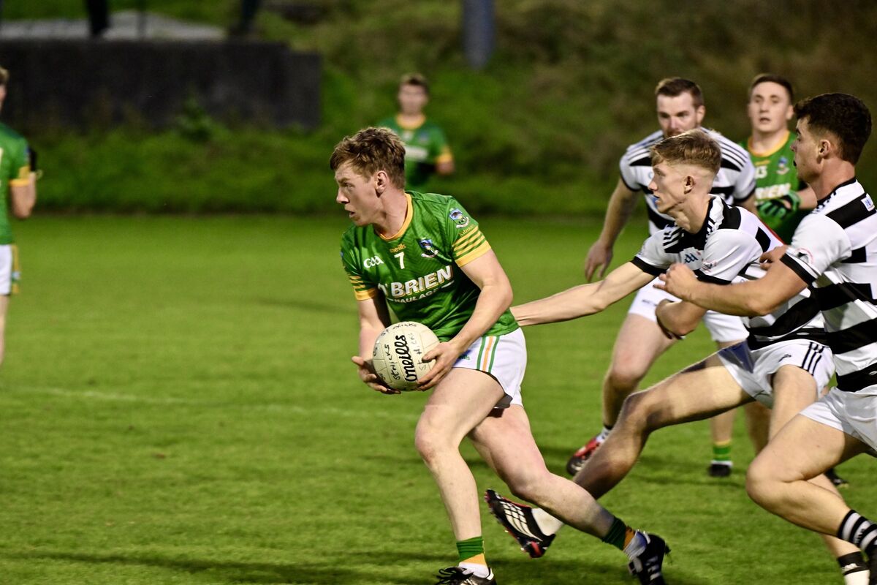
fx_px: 7308
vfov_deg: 4.6
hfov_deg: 6.9
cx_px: 438
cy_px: 292
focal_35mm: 300
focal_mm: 300
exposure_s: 1/320
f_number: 6
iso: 6400
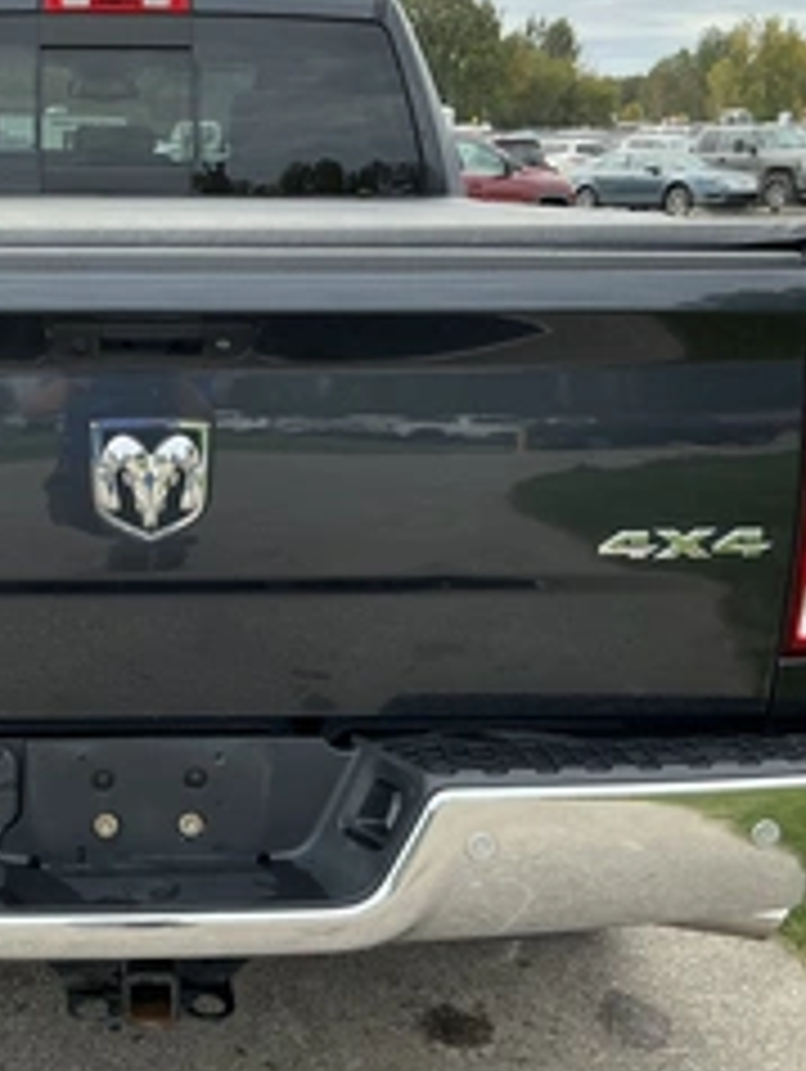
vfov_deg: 40.4
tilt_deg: -12.3
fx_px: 1457
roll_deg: +0.3
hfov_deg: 30.1
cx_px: 144
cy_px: 482
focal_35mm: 47
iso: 25
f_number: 1.8
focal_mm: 3
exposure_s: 1/545
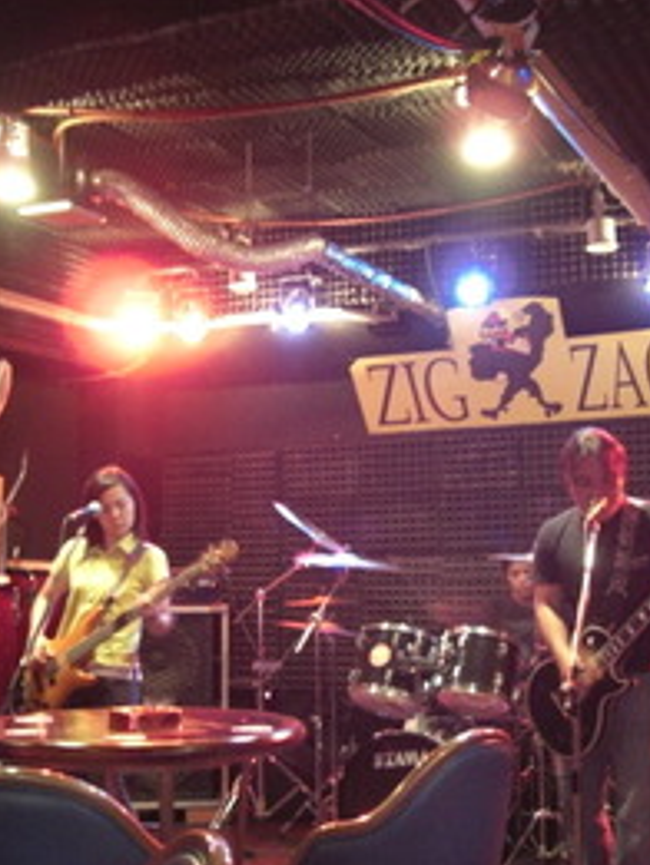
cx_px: 415
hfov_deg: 28.5
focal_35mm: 51
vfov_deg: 37.5
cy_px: 432
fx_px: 1276
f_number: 2.8
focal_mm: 7.9
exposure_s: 1/2.5
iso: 800
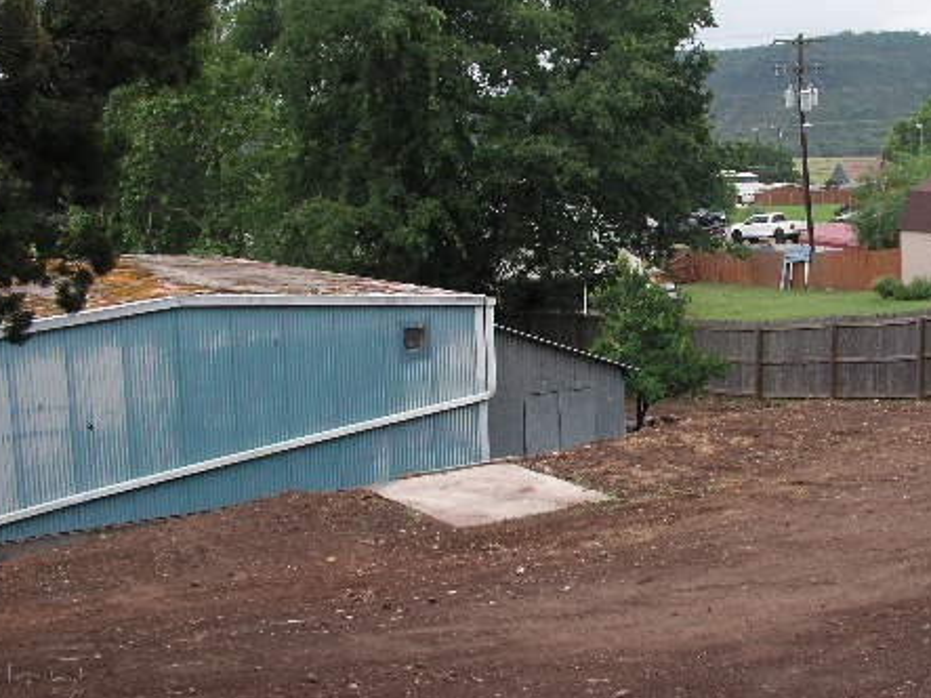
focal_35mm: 52
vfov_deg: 28.0
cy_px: 296
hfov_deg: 36.3
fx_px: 1398
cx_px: 641
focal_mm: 6
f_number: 4.8
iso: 50
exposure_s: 1/80
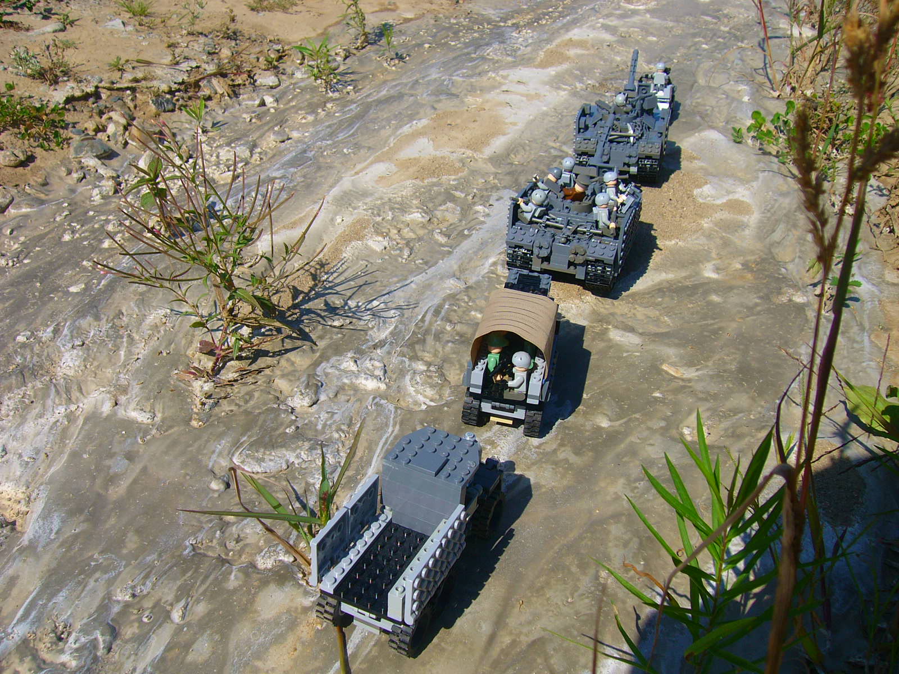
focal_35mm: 35
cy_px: 337
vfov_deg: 40.7
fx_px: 909
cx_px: 450
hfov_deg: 52.6
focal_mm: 5.8
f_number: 5.6
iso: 64
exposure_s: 1/500
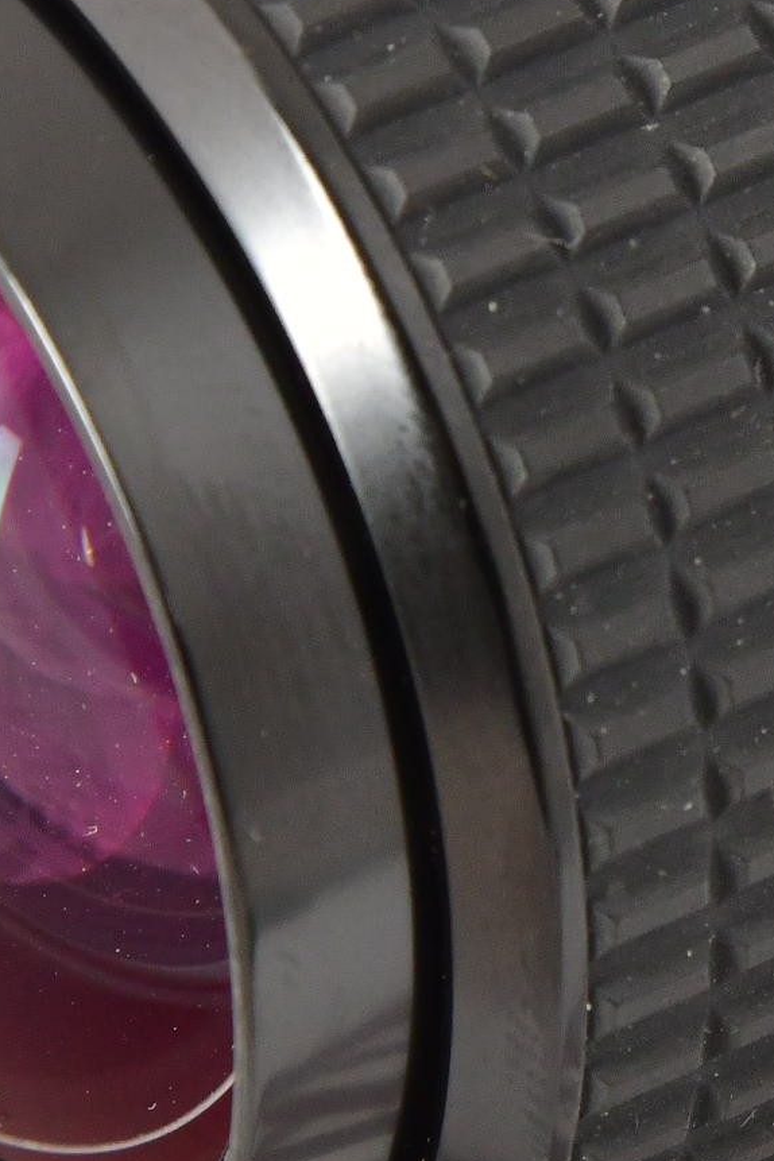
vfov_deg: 3.6
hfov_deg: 2.4
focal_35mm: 575
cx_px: 988
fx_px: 18542
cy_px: 347
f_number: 11
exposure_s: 1/200
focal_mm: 120
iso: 1000
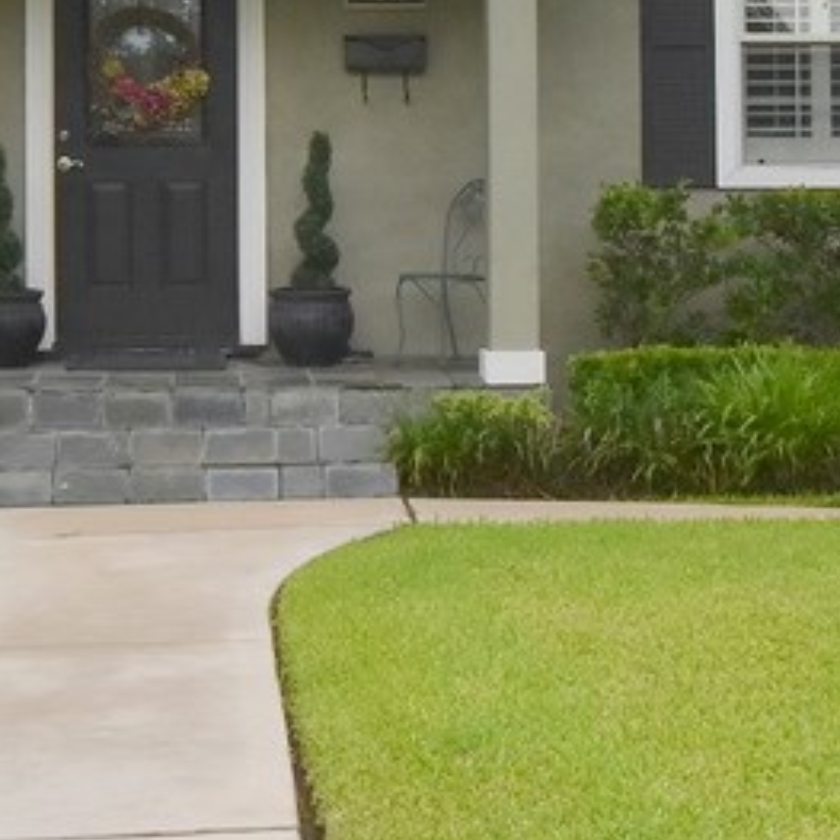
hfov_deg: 17.5
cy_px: 126
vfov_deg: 17.4
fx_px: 2716
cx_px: 220
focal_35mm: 99
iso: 500
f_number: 10
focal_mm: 17
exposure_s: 1/400
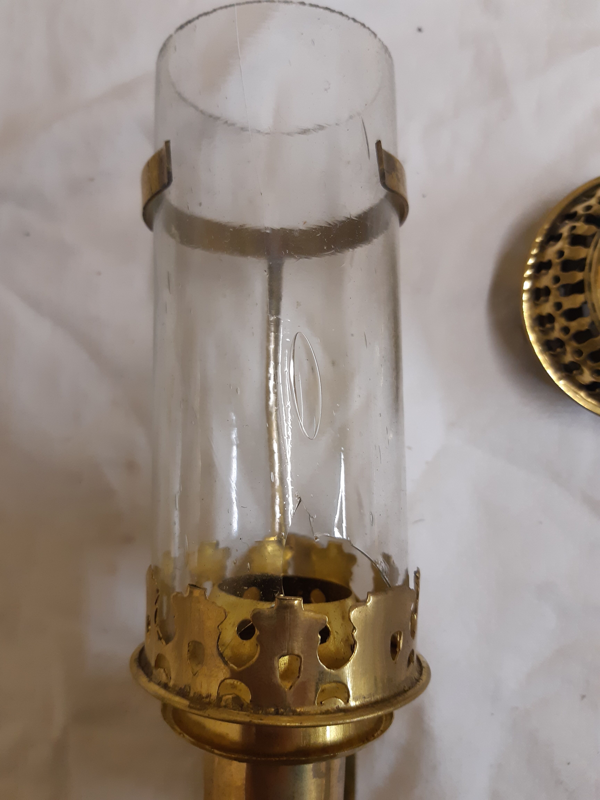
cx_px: 300
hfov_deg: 53.1
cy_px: 400
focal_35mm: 26
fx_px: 601
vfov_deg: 67.3
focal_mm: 3.92
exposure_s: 1/50
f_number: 1.7
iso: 125
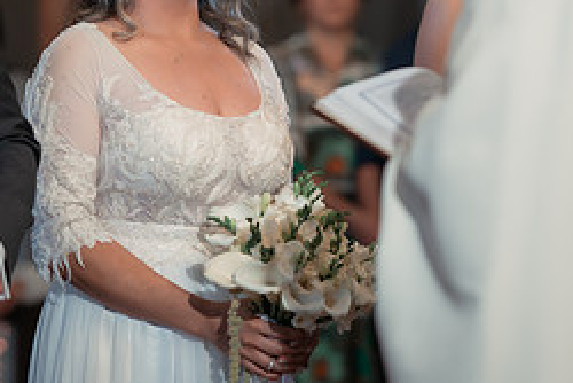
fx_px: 3137
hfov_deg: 10.4
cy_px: 53
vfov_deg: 7.0
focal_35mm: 197
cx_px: 261
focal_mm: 85
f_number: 1.8
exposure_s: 1/200
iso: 1600
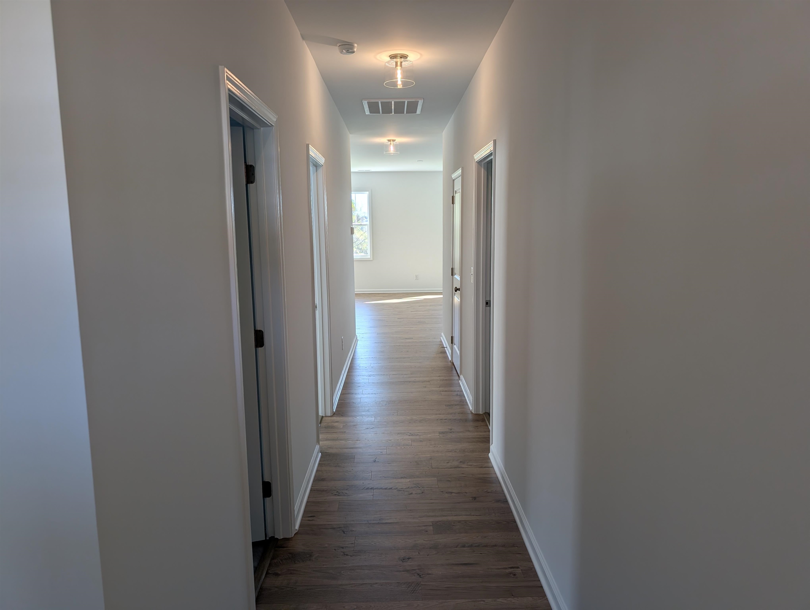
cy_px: 305
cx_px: 405
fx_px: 562
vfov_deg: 56.9
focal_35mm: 24
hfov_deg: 71.5
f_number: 1.68
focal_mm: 6.9
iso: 24
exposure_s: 1/416
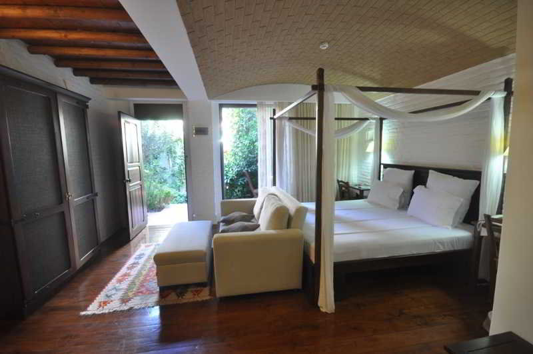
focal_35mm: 15
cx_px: 266
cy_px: 177
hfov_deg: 100.5
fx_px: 222
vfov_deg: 77.2
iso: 200
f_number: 8
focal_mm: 10
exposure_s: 1/1.3
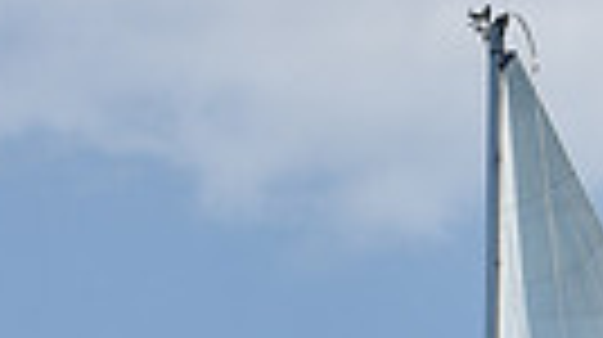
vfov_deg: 3.4
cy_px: 1109
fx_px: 5446
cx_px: 479
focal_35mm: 341
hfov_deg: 6.3
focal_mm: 75
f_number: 9
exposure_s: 1/1250
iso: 250
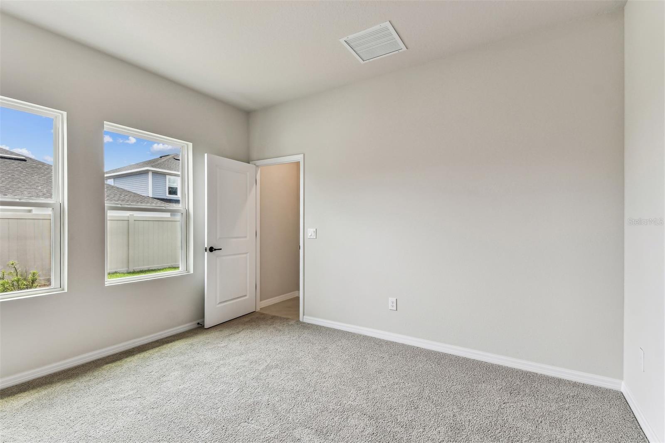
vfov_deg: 77.3
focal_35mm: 15
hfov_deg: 100.4
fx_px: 277
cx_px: 332
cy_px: 222
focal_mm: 10
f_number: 7.1
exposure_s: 1/40
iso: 100
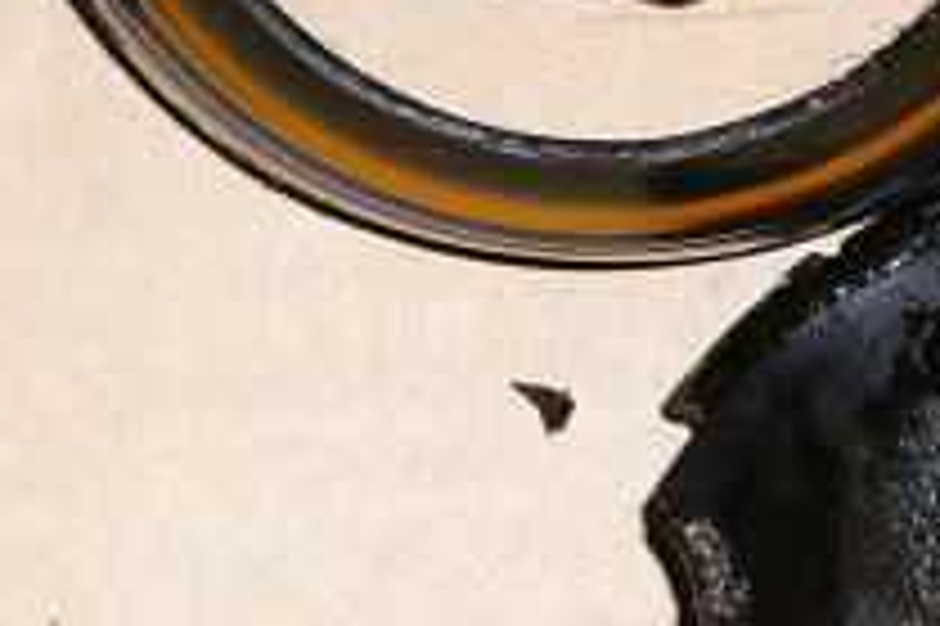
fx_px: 4905
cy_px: -131
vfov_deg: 7.2
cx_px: 36
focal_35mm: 188
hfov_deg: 10.9
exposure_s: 1/30
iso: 80
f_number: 3.5
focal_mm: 8.7
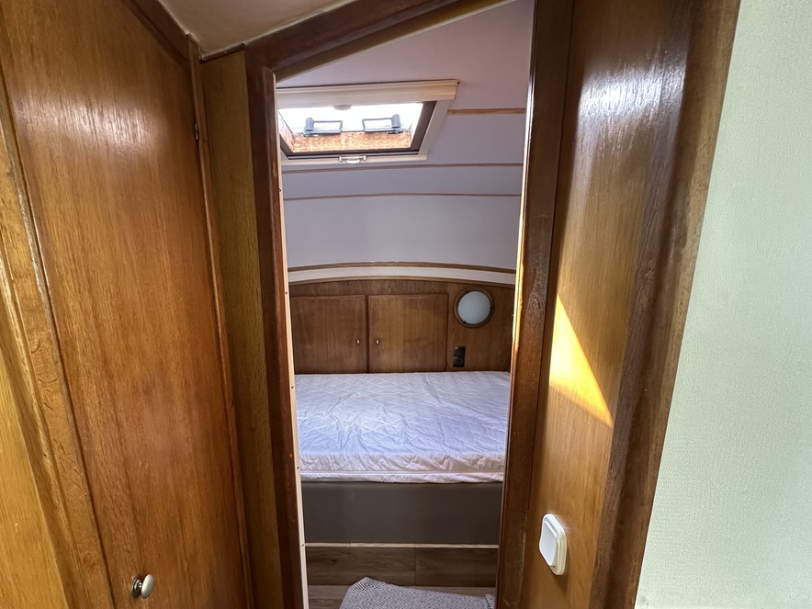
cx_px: 354
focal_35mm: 19
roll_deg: +1.7
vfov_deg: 66.7
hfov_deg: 84.2
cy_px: 411
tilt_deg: -16.2
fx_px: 446
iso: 320
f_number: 2.2
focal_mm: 2.22
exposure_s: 1/99
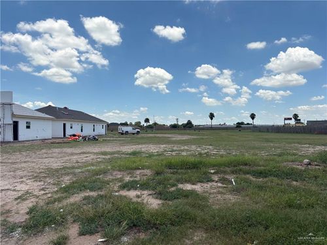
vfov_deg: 53.1
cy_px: 122
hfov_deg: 67.3
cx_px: 164
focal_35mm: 26
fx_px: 246
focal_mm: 5.96
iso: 50
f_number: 1.6
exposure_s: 1/4950
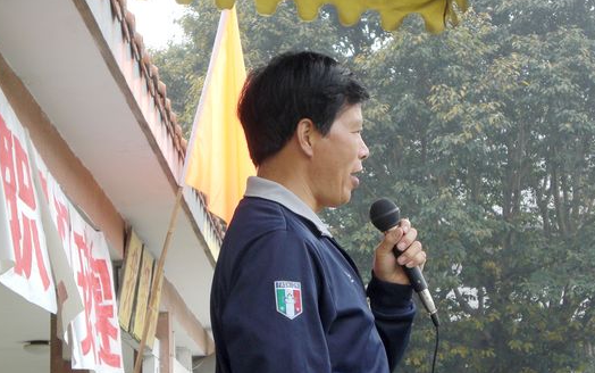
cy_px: 232
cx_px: 290
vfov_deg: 14.4
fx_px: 1476
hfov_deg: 22.8
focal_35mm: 91
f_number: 4.5
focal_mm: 12.47
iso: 100
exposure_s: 1/100
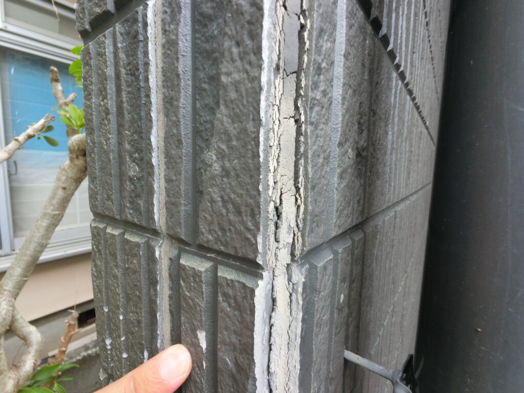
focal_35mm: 16
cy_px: 196
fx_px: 242
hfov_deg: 94.5
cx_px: 262
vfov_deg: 78.1
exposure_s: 1/125
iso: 100
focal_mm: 2.87
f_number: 2.8
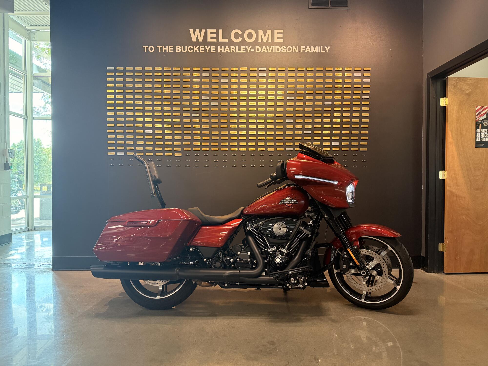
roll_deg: +1.2
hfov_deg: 71.6
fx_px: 338
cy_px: 183
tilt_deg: -0.9
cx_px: 244
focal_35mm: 24
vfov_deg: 56.8
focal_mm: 6.76
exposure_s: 1/120
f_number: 1.78
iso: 320
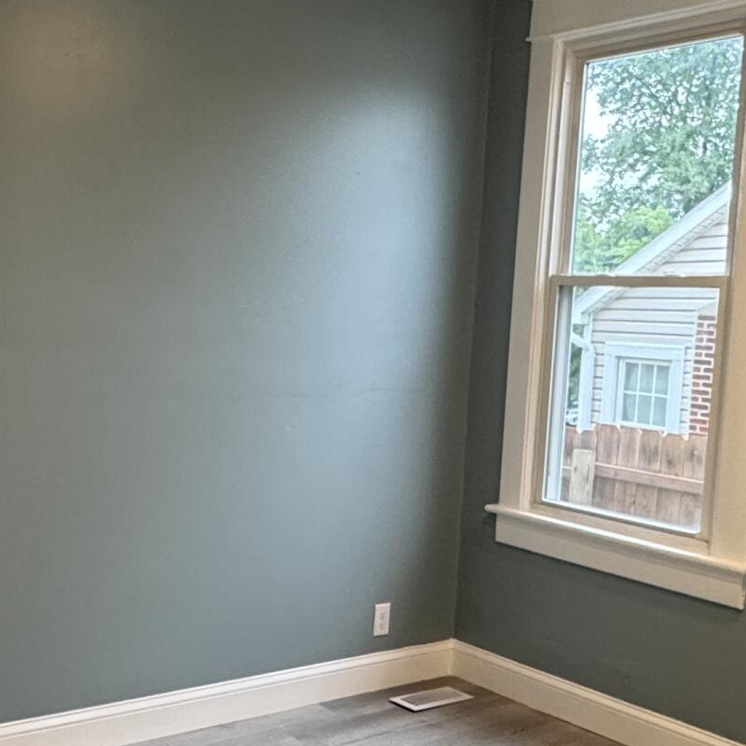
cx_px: 361
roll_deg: -3.9
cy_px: 379
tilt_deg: -2.9
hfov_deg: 36.8
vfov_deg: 36.8
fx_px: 1122
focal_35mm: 46
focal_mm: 2.22
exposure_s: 1/60
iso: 200
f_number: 2.2
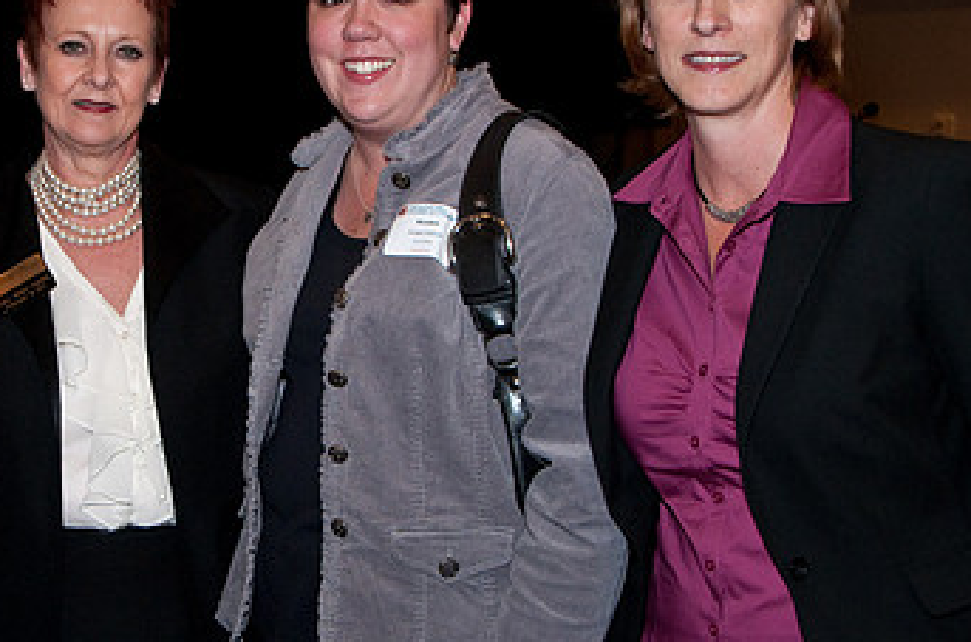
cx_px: 235
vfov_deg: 20.5
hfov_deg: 30.0
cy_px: 236
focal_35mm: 66
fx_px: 1776
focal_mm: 26
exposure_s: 1/60
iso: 640
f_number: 6.3
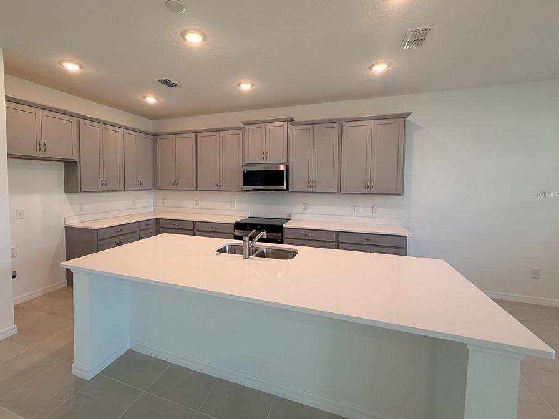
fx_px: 258
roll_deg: -0.6
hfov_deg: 94.2
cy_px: 194
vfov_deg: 78.0
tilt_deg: -3.0
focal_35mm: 16
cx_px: 251
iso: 160
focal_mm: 2.22
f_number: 2.2
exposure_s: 1/120
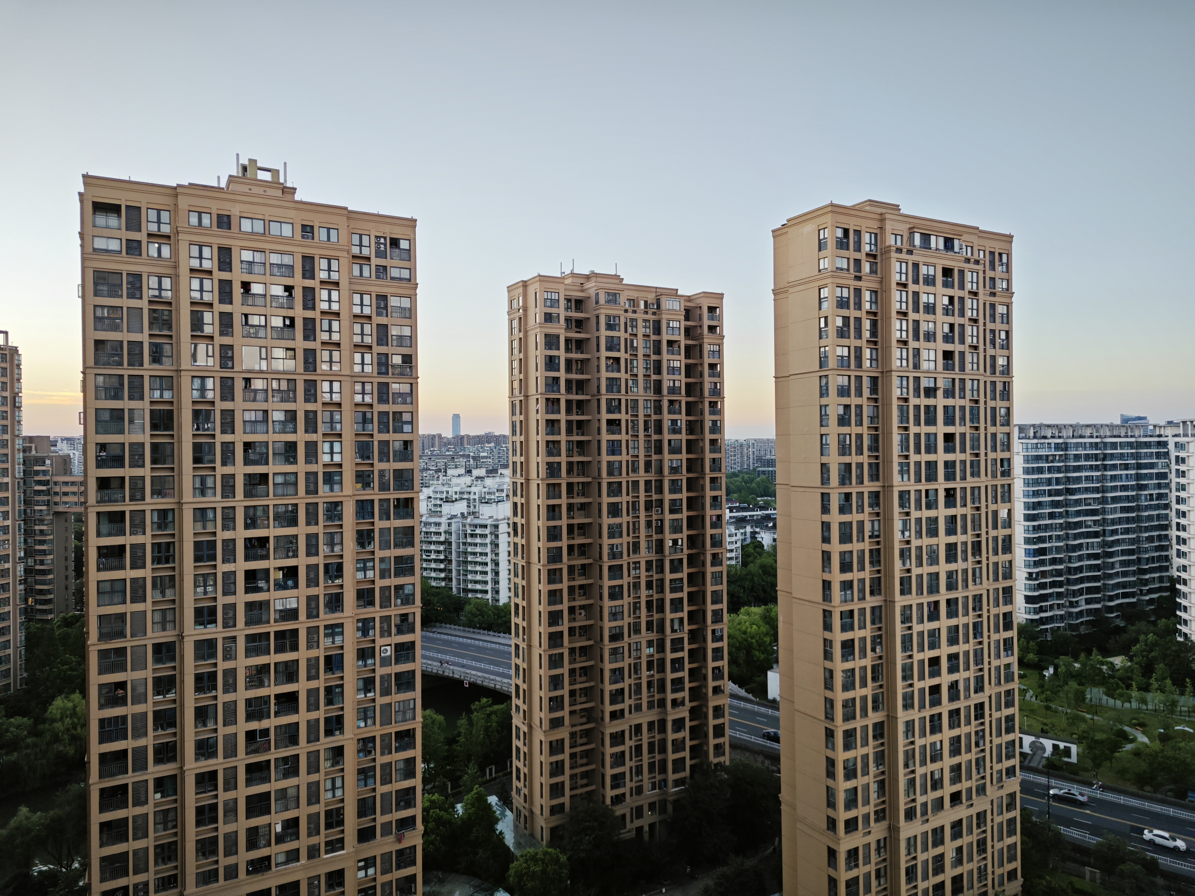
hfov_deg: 73.9
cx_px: 598
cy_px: 448
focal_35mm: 23
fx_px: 794
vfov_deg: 58.9
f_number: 1.8
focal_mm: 5.43
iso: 50
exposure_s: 1/142
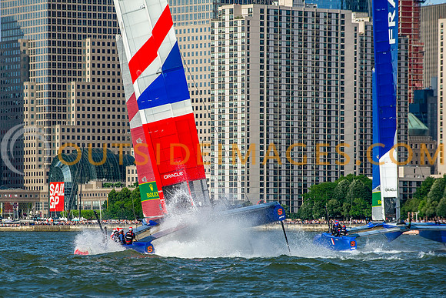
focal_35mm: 239
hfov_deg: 8.6
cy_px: 178
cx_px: 180
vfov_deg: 5.8
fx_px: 2956
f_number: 5.6
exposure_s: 1/1600
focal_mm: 200
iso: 400
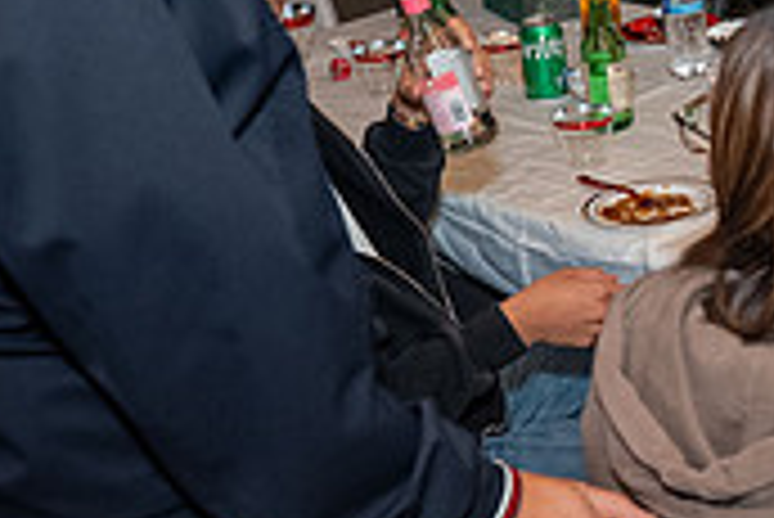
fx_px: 1743
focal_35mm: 81
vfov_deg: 16.5
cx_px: 1044
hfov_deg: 22.1
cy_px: -25
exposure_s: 1/100
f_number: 2.8
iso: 1250
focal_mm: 24
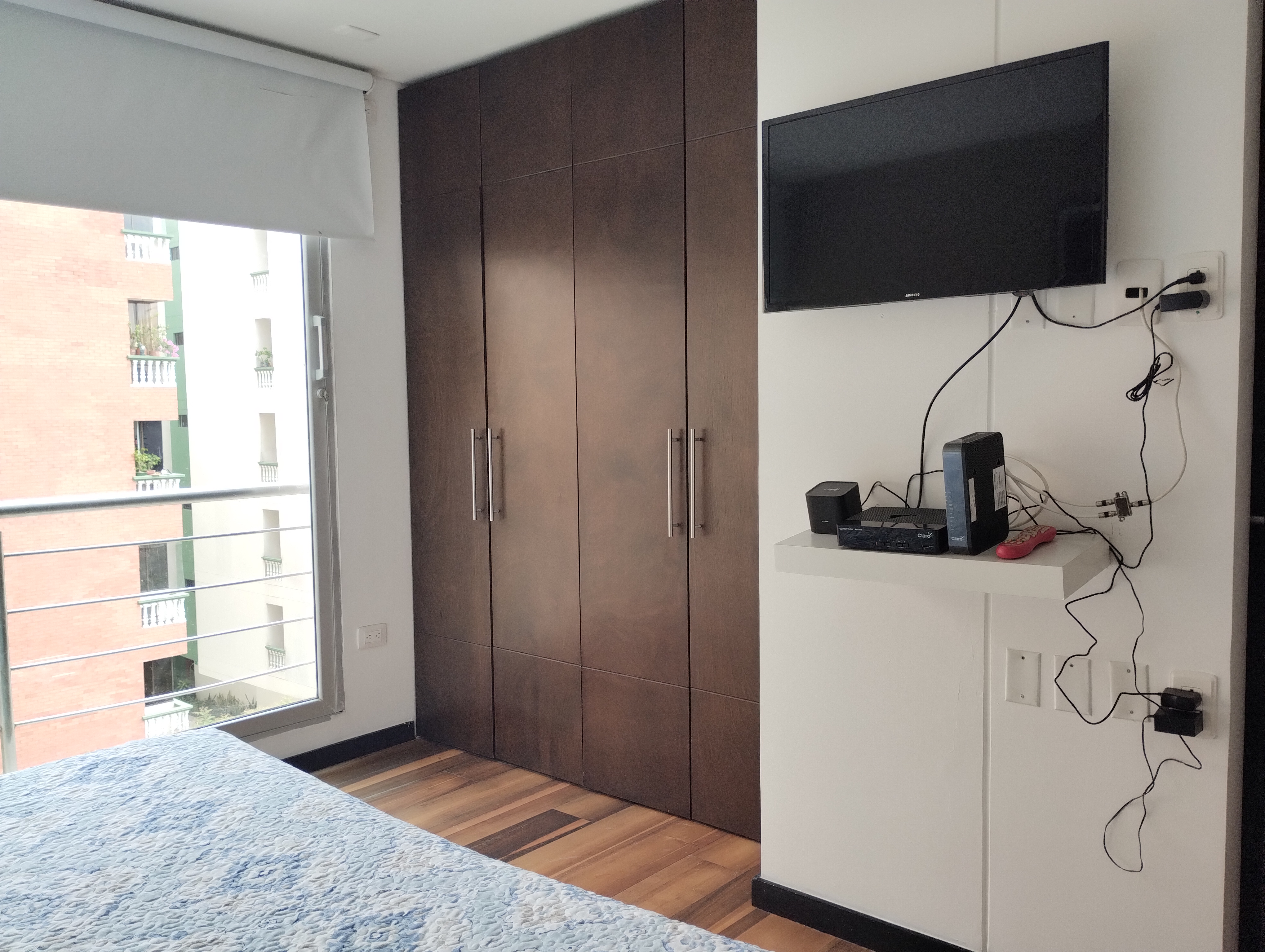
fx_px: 1025
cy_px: 476
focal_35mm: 28
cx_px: 632
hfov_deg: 63.4
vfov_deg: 49.9
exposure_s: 1/60
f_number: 1.8
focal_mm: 4.27
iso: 114
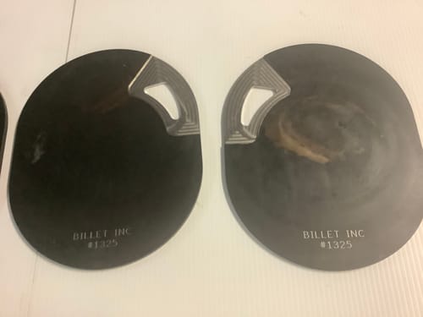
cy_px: 158
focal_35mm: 31
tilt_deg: -65.2
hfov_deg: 58.4
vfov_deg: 45.4
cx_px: 212
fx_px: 379
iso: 320
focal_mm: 3.3
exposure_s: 1/33
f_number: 2.4
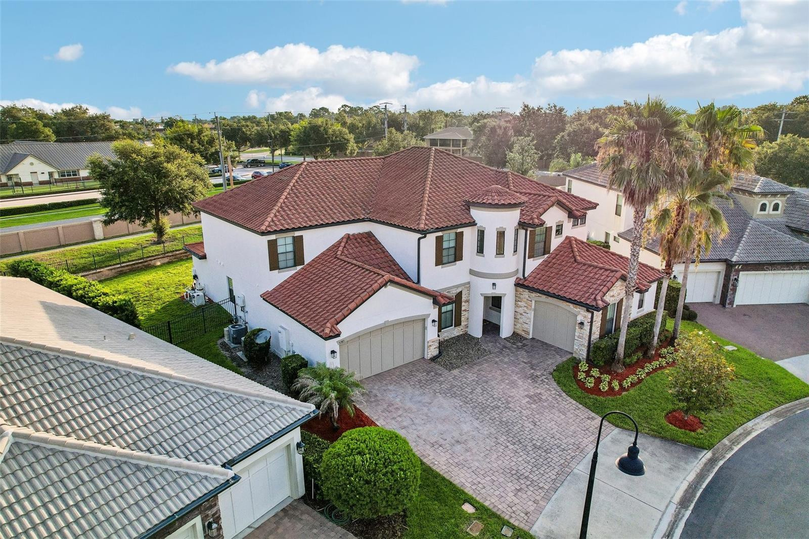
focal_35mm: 22
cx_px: 404
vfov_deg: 57.2
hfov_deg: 78.6
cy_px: 270
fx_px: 494
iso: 110
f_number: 2.8
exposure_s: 1/1600
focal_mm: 8.4
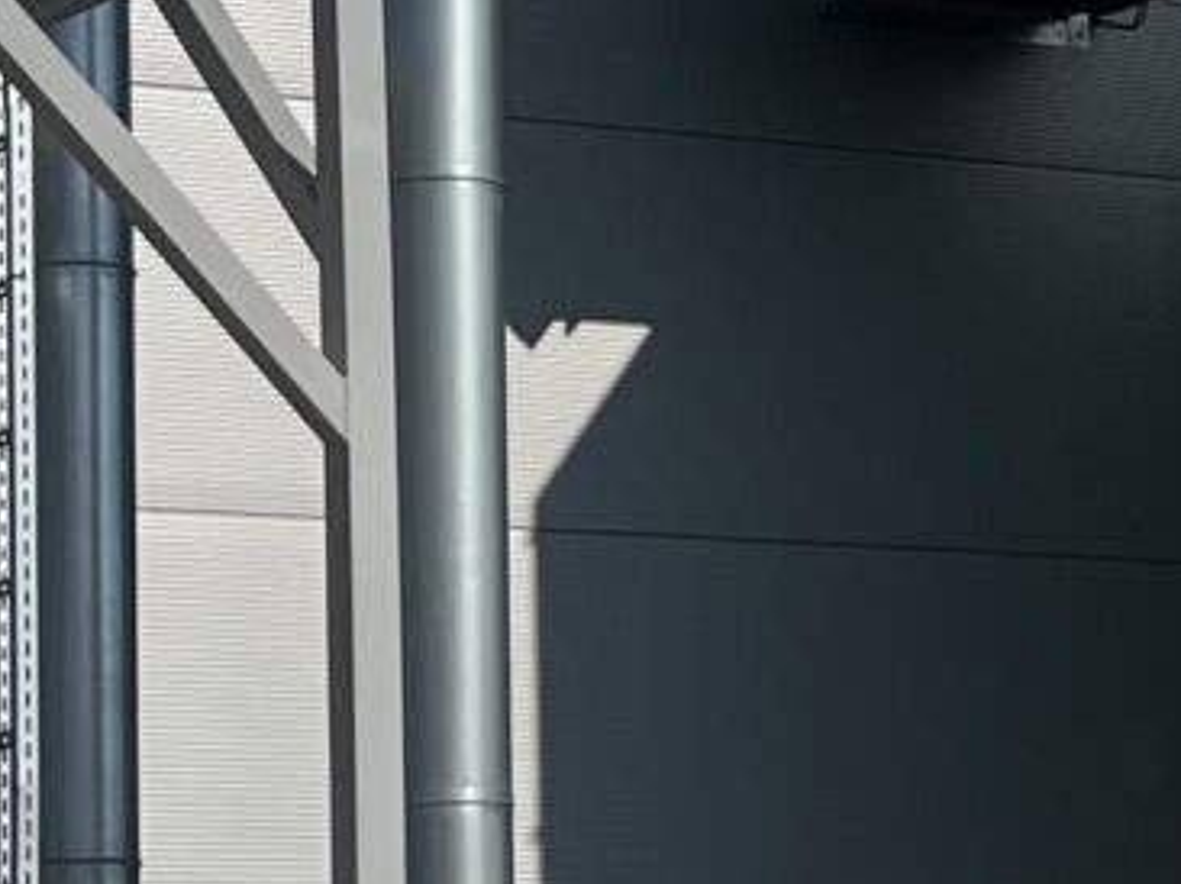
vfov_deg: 8.1
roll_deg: +2.2
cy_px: -165
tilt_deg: +15.4
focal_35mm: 182
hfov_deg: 10.9
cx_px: 710
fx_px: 6205
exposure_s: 1/16393
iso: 40
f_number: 1.5
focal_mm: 5.7
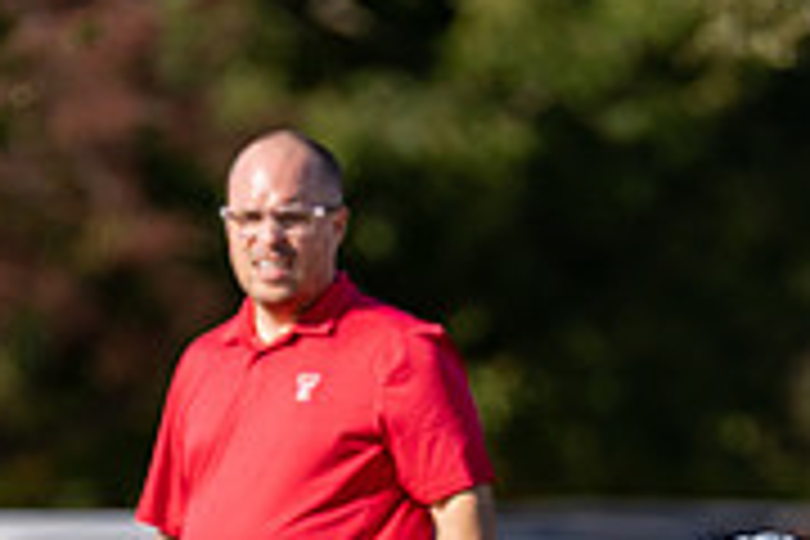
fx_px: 24793
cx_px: 437
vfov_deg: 1.2
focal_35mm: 1102
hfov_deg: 1.9
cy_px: 893
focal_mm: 200
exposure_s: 1/2000
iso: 100
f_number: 2.8
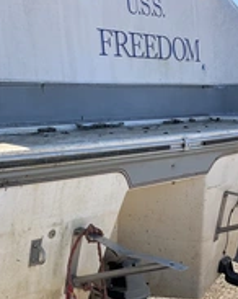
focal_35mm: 62
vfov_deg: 30.3
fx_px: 547
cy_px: 198
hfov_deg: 24.5
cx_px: 91
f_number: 1.8
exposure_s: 1/683
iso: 25
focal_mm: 3
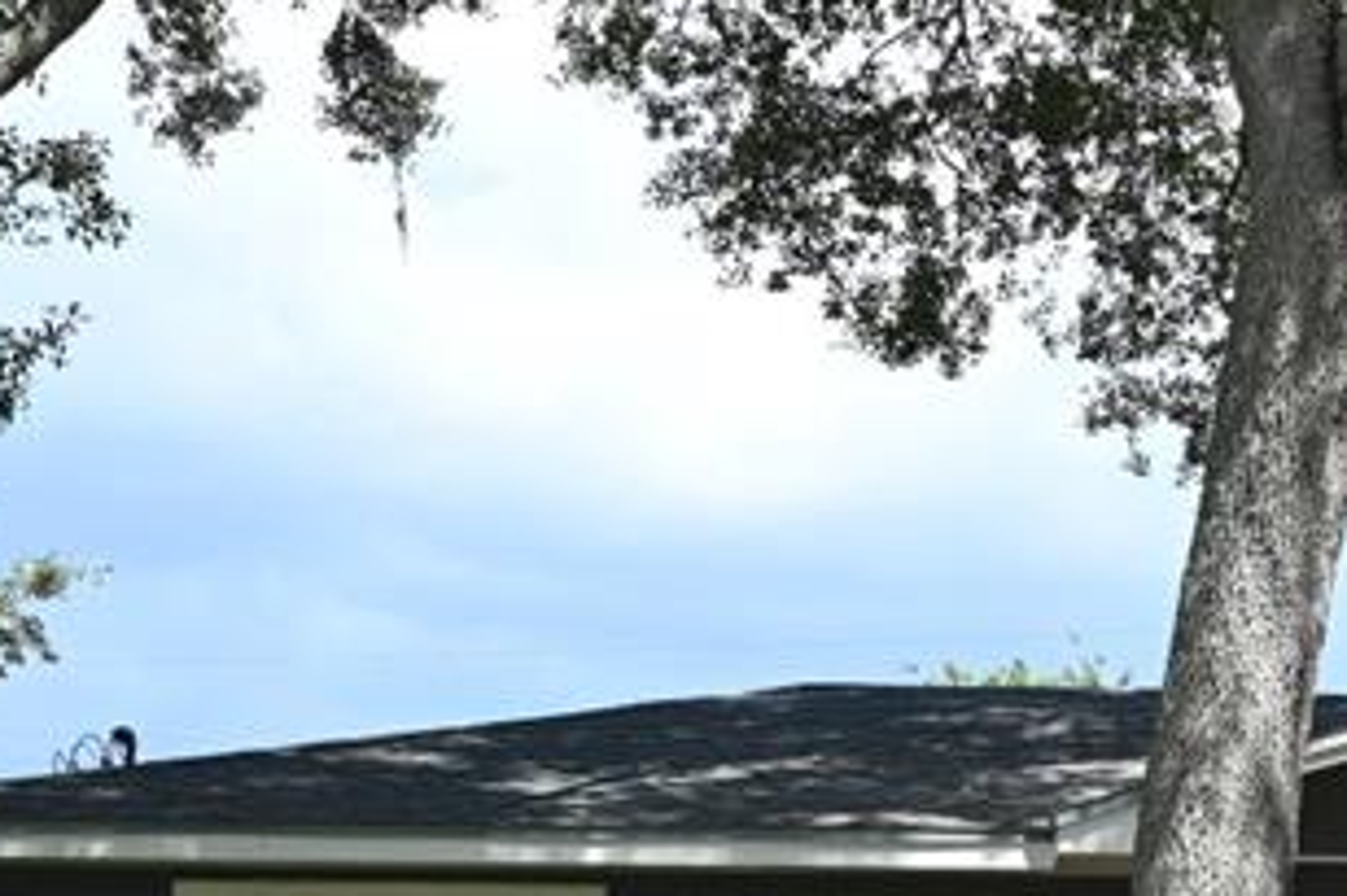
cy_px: 1056
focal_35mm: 123
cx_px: 1828
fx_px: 4600
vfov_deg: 10.9
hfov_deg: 15.7
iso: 100
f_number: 5.6
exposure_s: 1/250
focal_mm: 37
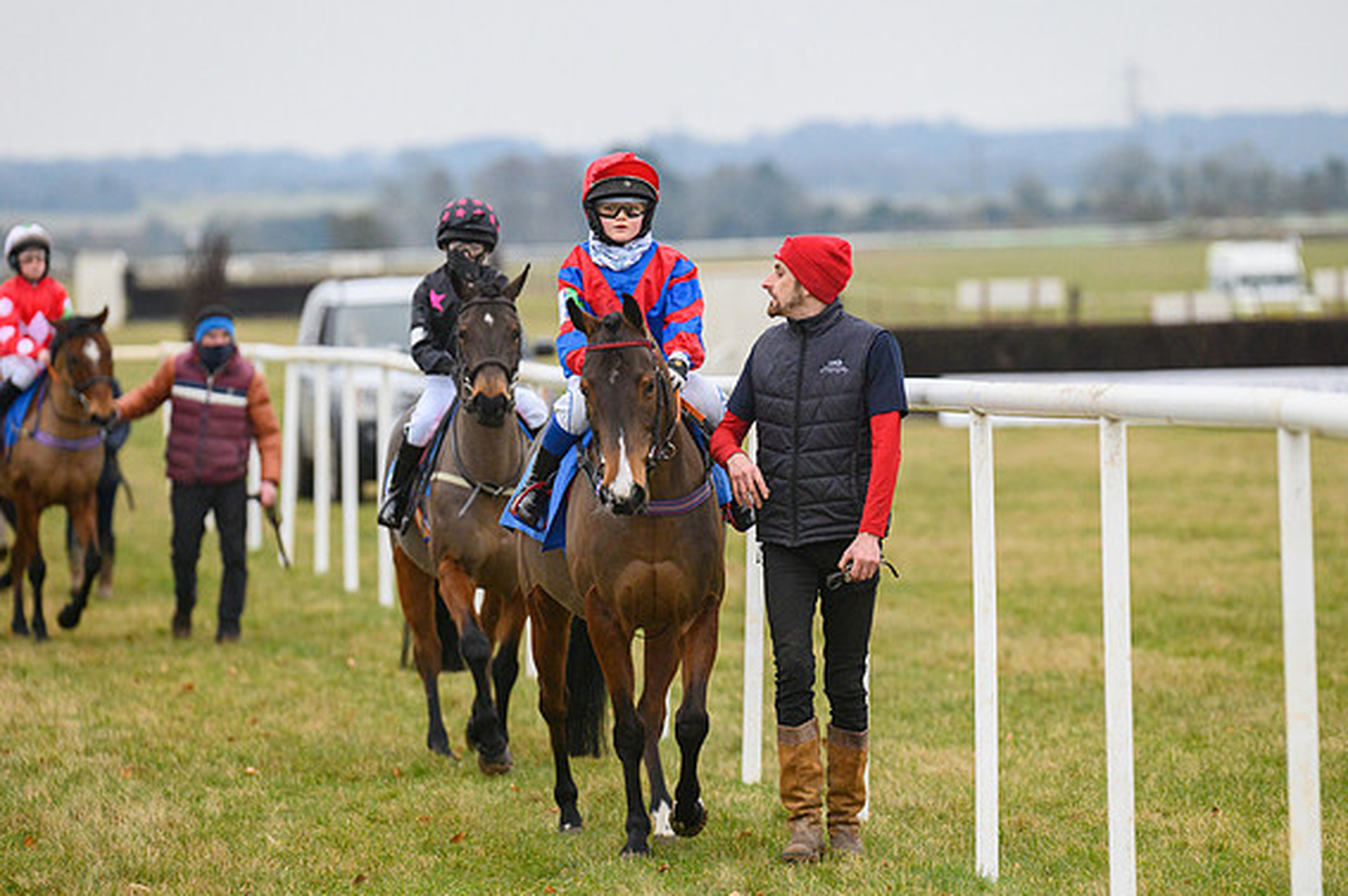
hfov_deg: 9.2
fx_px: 8417
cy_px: 444
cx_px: 668
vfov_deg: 6.1
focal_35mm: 225
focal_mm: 220
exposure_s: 1/2000
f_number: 5
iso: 1000
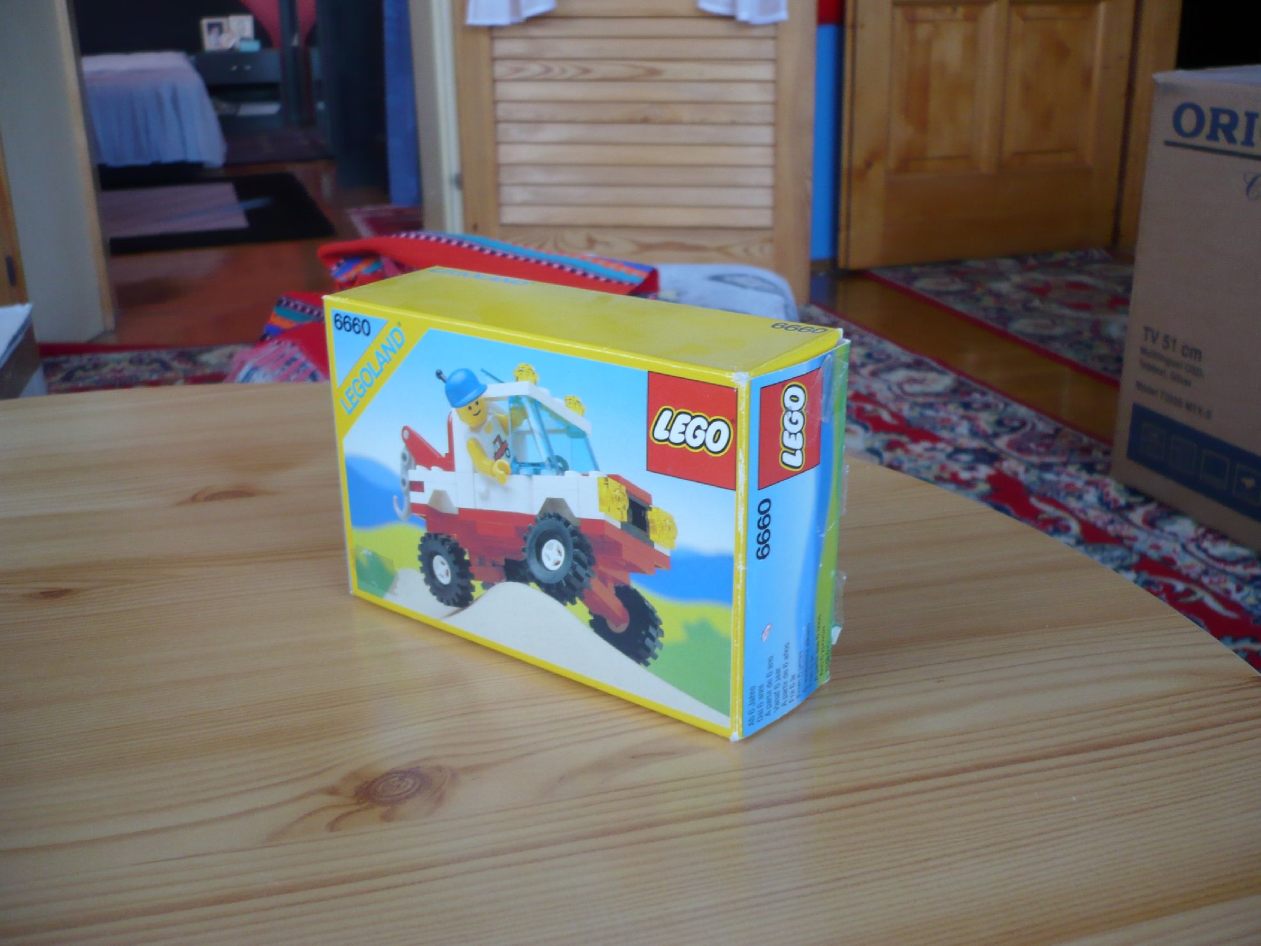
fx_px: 1275
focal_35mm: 35
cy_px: 473
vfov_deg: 40.7
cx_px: 630
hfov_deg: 52.6
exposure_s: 1/30
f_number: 2.8
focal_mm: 5.8
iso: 100
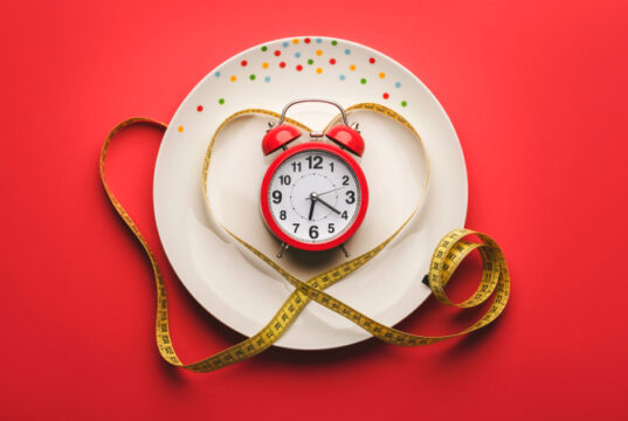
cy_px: 210
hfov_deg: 23.9
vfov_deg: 16.1
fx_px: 1485
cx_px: 314
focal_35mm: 85
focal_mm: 85
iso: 125
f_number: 9
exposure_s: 1/160
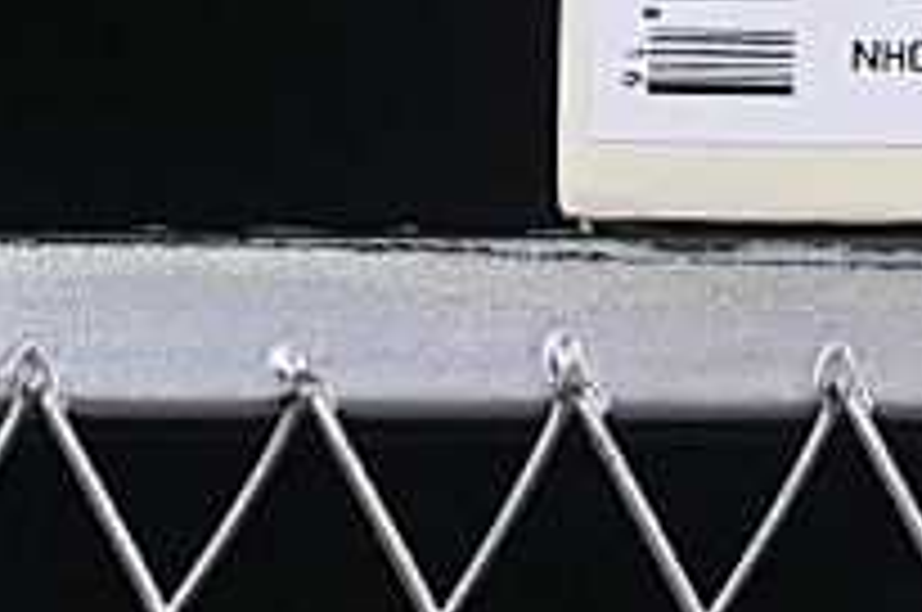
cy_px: -770
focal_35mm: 396
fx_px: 10126
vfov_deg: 3.4
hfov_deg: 5.1
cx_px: 1911
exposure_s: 1/80
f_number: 8
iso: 160
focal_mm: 50
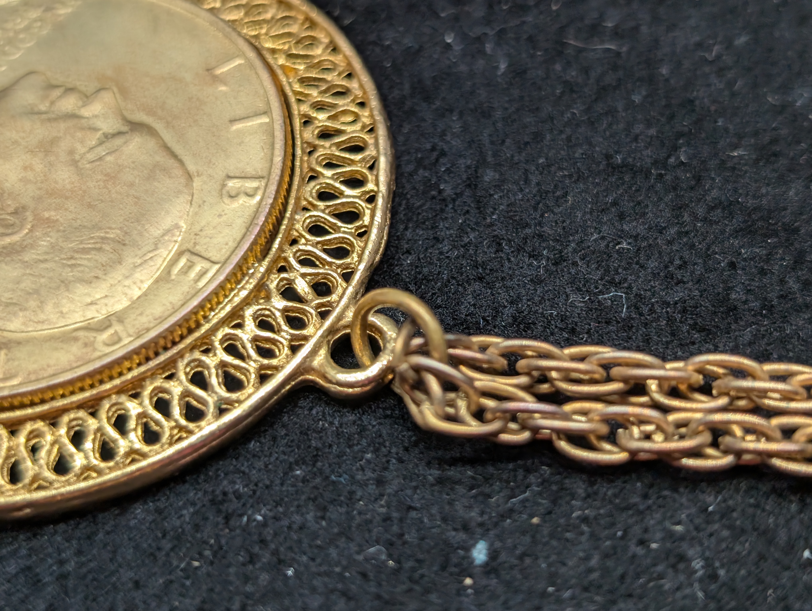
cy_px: 306
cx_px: 406
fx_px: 1151
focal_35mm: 49
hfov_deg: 38.9
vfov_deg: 29.7
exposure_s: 1/239
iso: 184
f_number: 1.68
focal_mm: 6.9
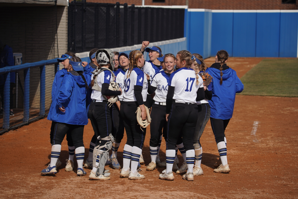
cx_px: 149
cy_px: 100
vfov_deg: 9.2
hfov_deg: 13.7
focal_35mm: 150
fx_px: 1243
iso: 160
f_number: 5.6
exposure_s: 1/1600
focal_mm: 150
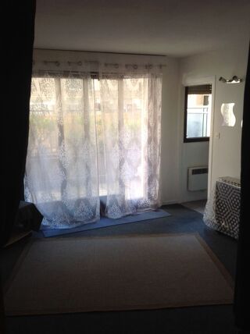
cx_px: 125
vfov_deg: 52.7
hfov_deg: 40.6
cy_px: 167
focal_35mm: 35
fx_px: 338
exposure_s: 1/40
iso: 64
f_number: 2.4
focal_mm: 4.28
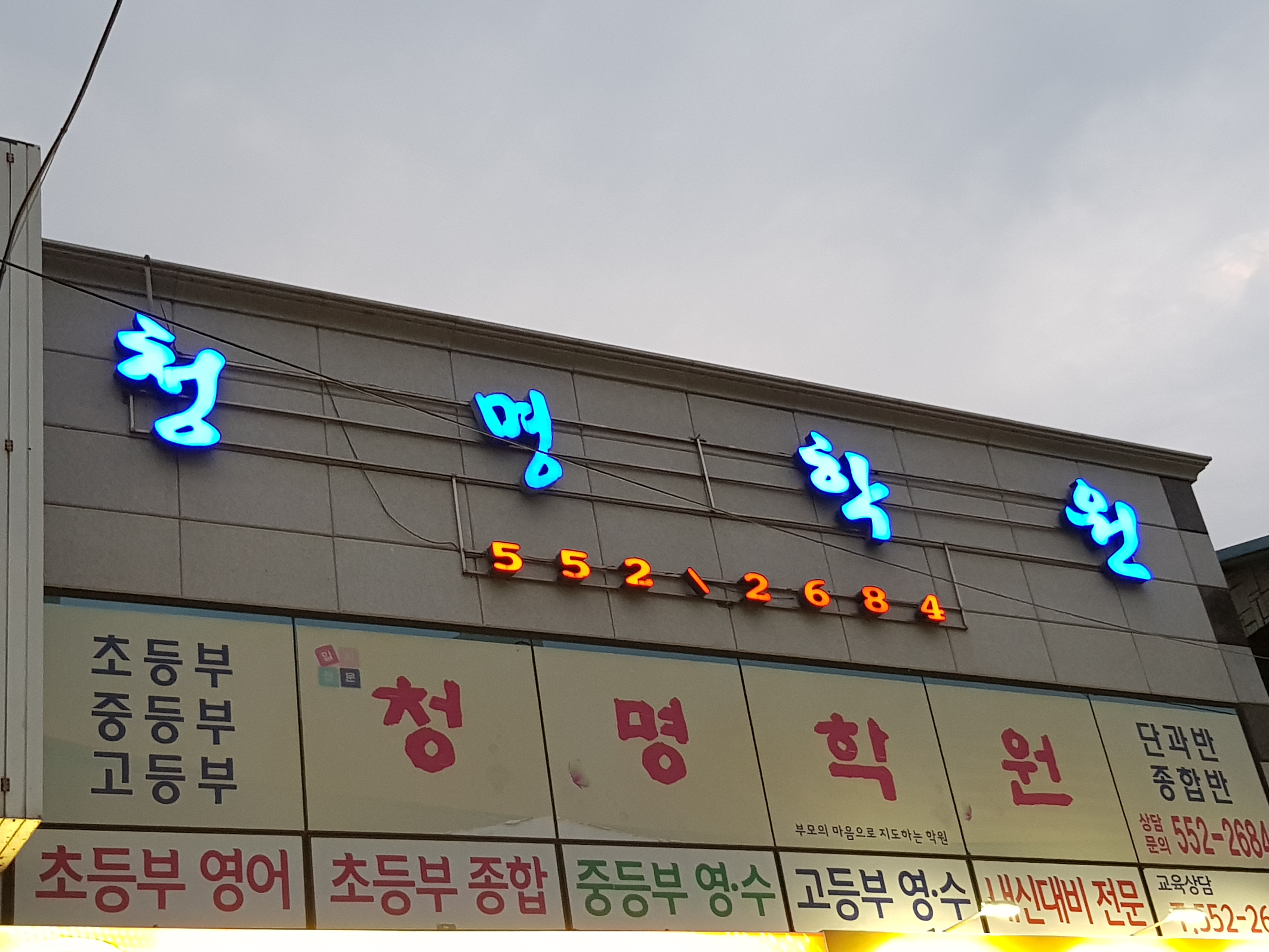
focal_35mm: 26
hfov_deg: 67.3
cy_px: 476
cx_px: 634
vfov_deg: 53.1
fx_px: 953
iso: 250
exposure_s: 1/30
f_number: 1.7
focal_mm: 4.2
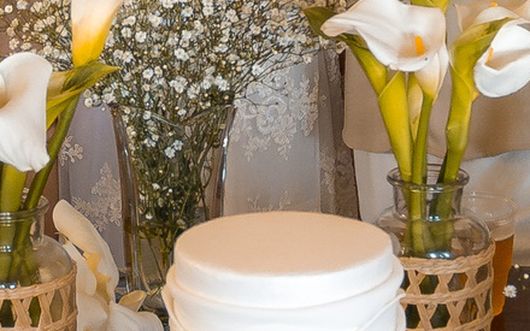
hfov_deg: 11.5
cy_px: 5
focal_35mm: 182
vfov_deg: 7.2
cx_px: 295
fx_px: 2629
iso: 1000
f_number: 3.8
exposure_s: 1/160
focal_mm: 19.5
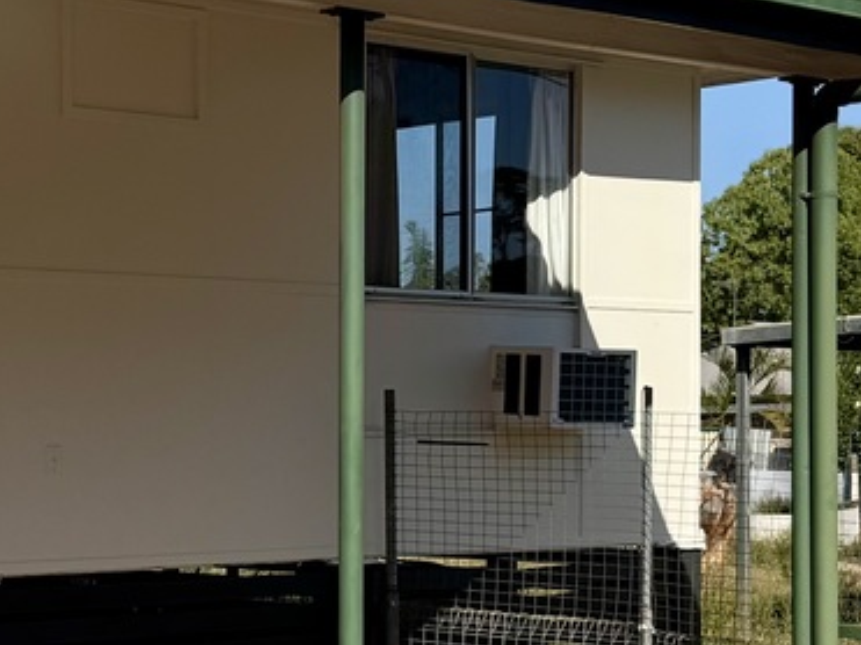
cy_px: 428
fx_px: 2412
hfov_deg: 20.1
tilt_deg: +2.1
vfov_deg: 15.2
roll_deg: +0.9
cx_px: 209
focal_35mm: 97
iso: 80
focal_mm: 6.76
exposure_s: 1/5348
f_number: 1.78
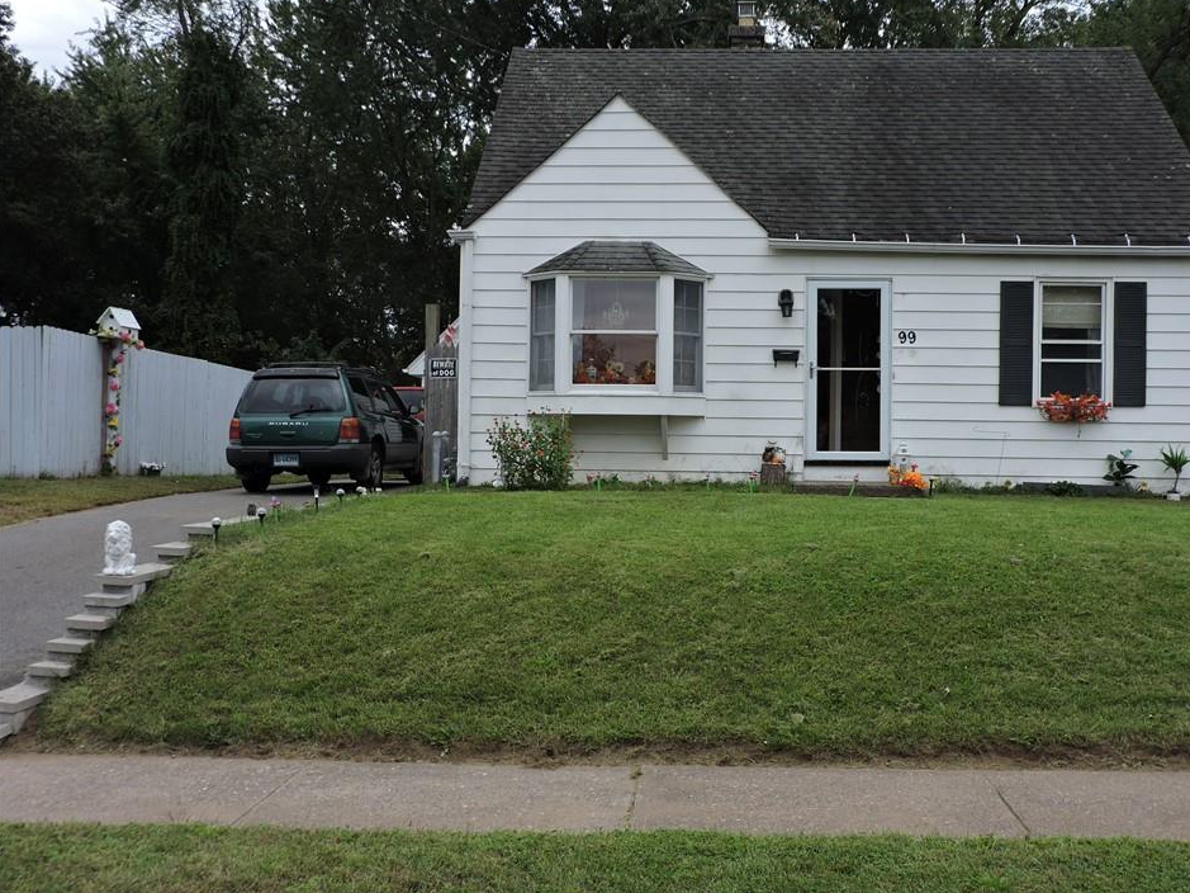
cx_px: 645
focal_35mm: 36
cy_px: 450
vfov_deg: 39.6
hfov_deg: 51.3
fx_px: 1237
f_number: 3.2
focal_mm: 5.9
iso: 100
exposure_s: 1/640
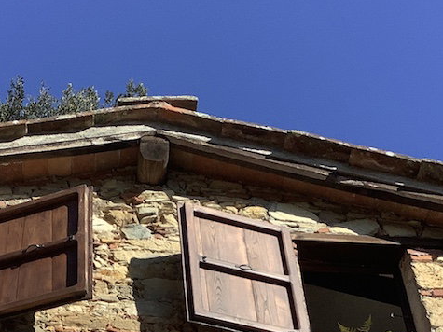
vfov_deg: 15.3
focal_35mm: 94
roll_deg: +0.7
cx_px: 118
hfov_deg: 20.7
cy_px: 365
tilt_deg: +43.9
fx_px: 1203
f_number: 2.4
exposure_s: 1/1294
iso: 25
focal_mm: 3.3
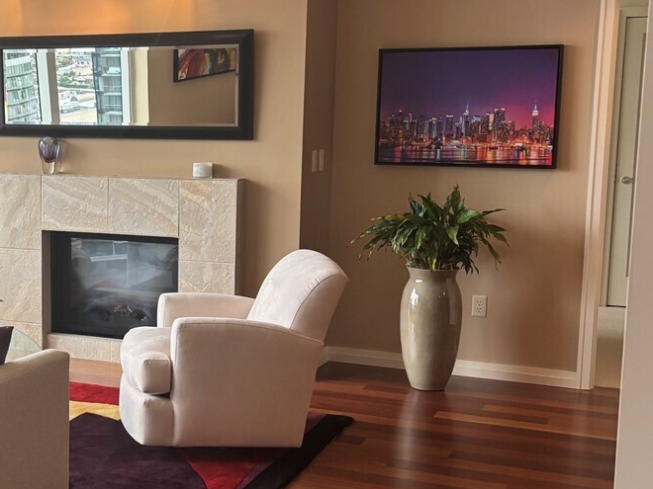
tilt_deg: -8.3
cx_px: 67
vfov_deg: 23.3
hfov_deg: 29.5
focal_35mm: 63
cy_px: 265
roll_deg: +0.2
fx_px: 1188
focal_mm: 5.96
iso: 64
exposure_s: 1/120
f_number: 1.6
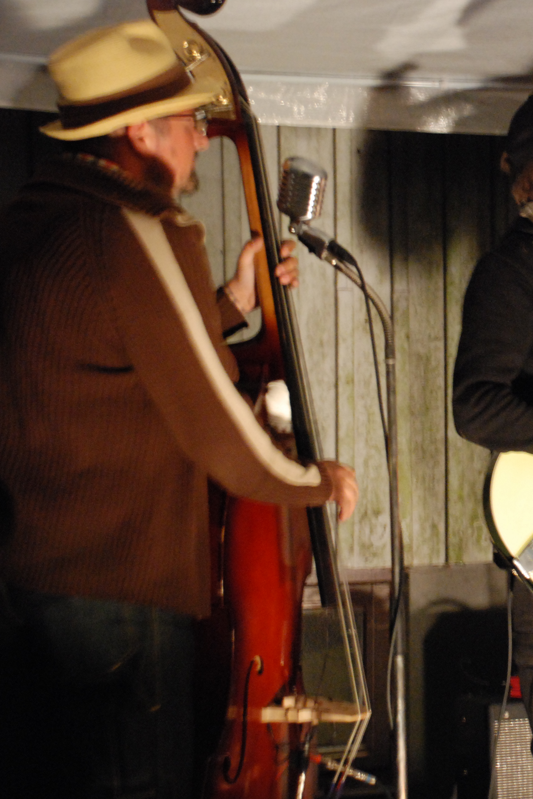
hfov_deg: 14.8
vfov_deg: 22.6
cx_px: 582
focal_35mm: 90
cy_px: 400
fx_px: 1999
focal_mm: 40
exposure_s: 1/8
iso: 1600
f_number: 4.5
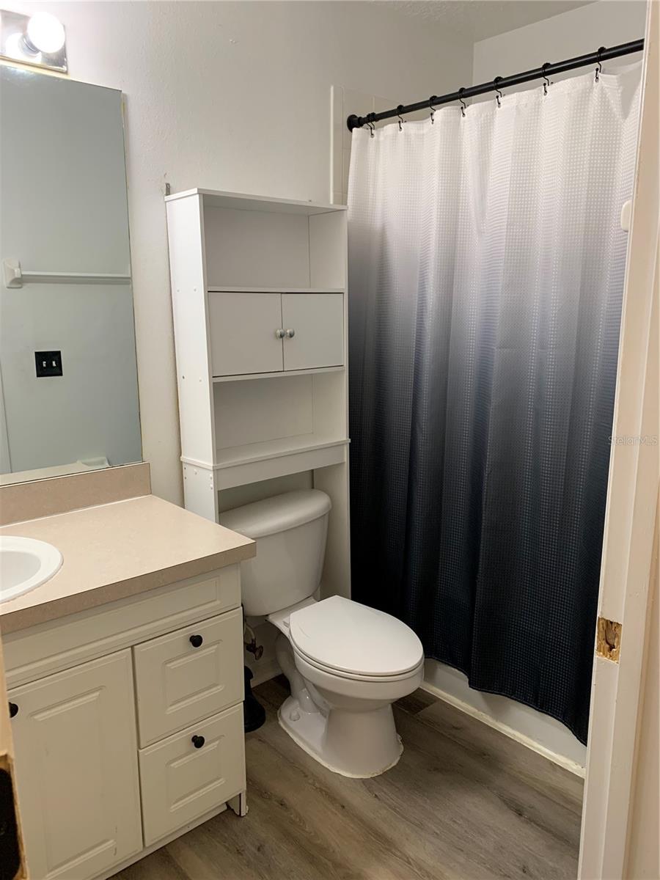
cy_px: 440
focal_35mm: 26
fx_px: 661
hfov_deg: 53.1
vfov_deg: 67.3
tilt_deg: -12.8
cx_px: 330
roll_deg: -0.1
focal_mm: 4.25
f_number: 1.8
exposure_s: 1/60
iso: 80
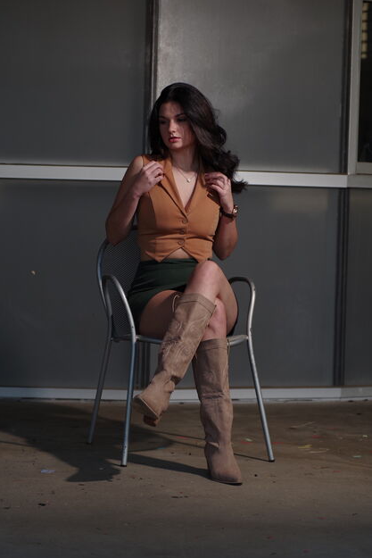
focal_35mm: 97
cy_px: 281
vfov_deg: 21.0
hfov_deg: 14.1
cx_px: 186
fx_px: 1503
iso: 100
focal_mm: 62.5
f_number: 2.8
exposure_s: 1/400
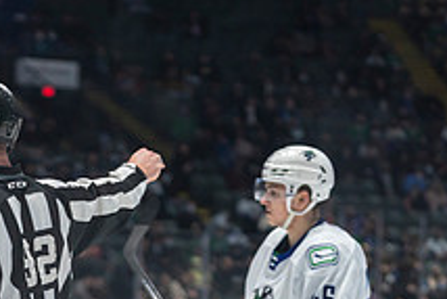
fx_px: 2696
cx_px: -73
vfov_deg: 6.3
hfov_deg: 9.4
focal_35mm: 217
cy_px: 388
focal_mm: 80
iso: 1600
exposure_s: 1/800
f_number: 2.8
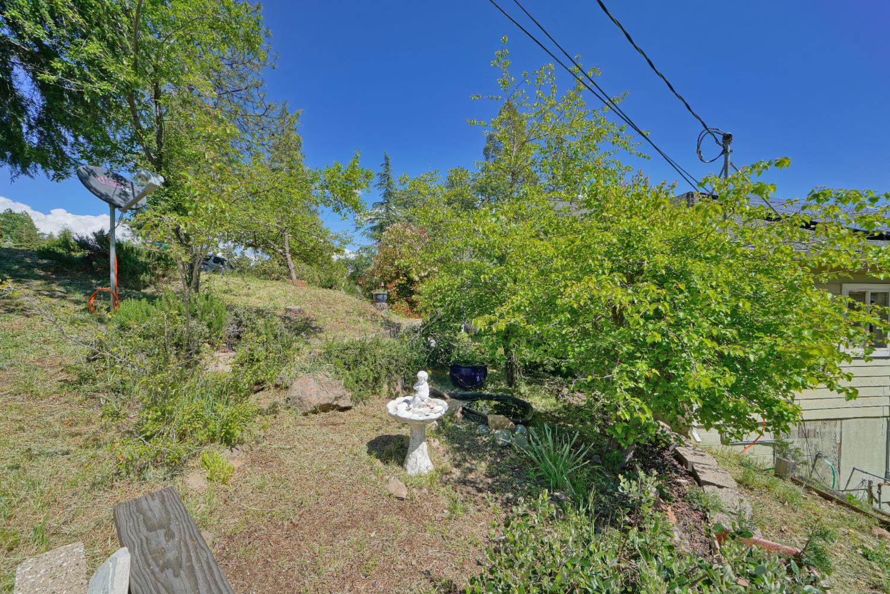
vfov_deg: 85.4
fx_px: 321
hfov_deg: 108.3
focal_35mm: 13
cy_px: 297
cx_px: 445
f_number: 7.1
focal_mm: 13
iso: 100
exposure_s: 1/200
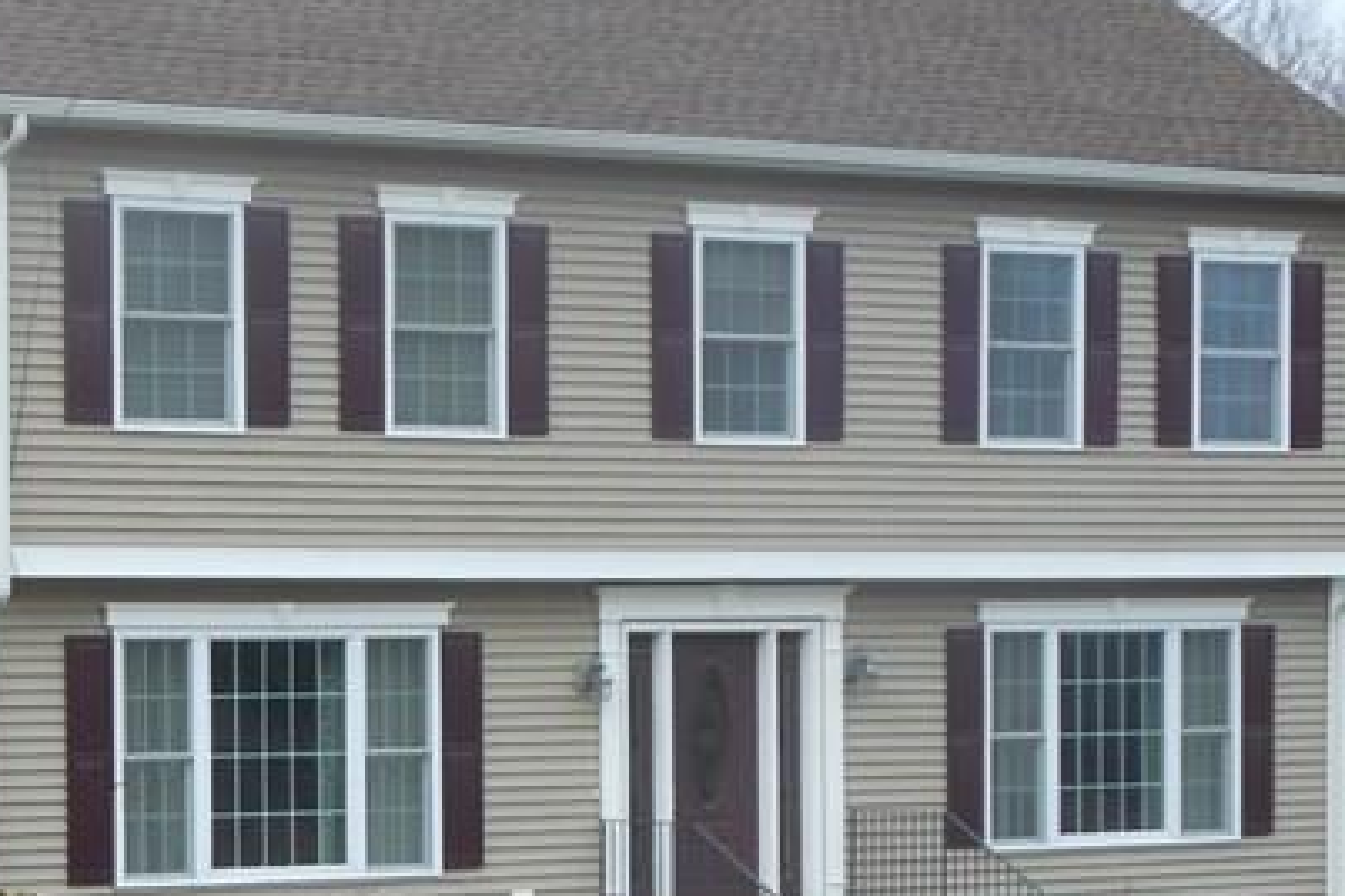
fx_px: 4259
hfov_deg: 17.3
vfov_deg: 11.9
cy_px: 782
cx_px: -151
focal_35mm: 114
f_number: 3.8
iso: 80
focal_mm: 7.7
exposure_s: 1/200
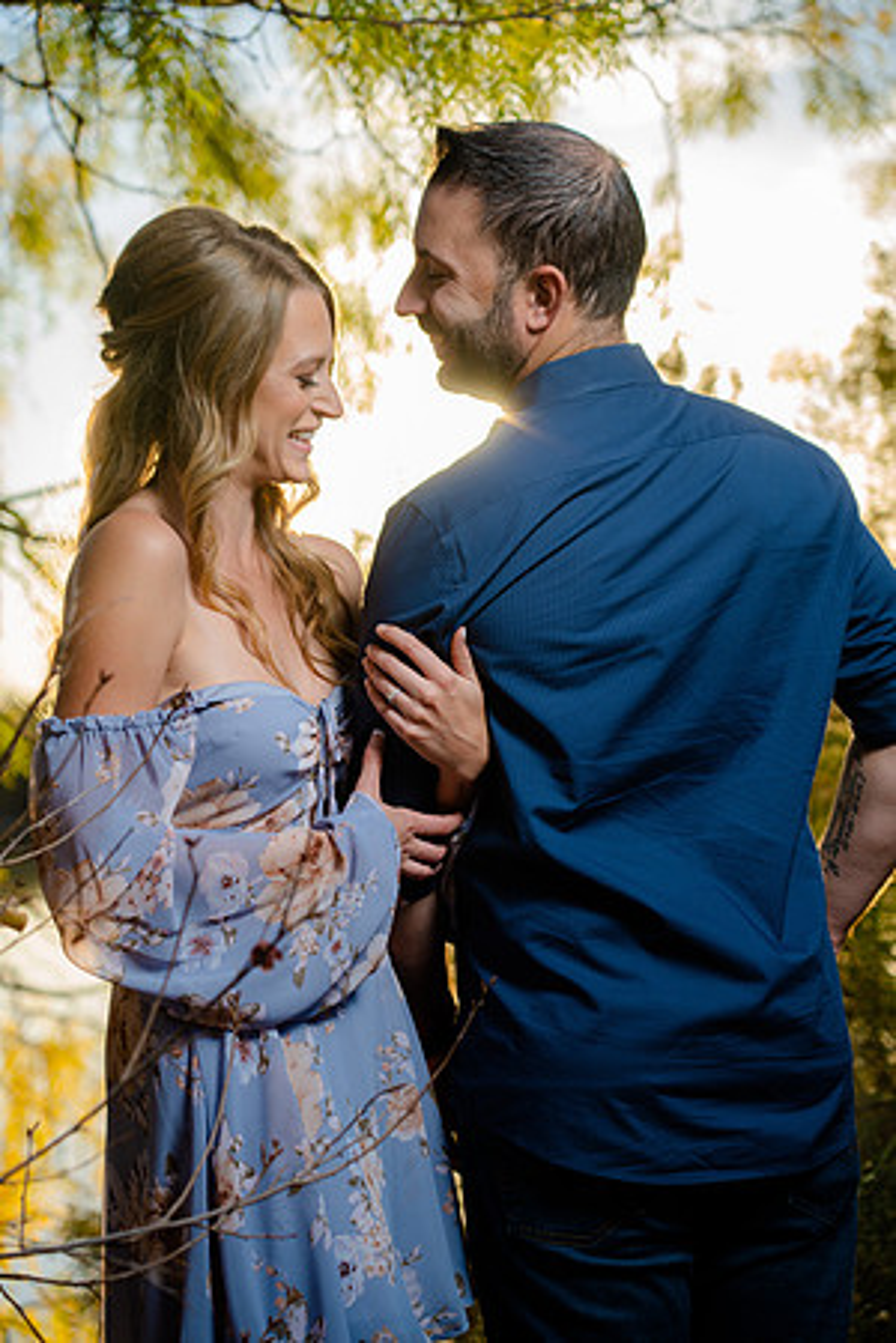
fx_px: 3248
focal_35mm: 87
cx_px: 448
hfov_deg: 15.7
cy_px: 672
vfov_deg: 23.4
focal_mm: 87
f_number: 4
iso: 50
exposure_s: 1/250
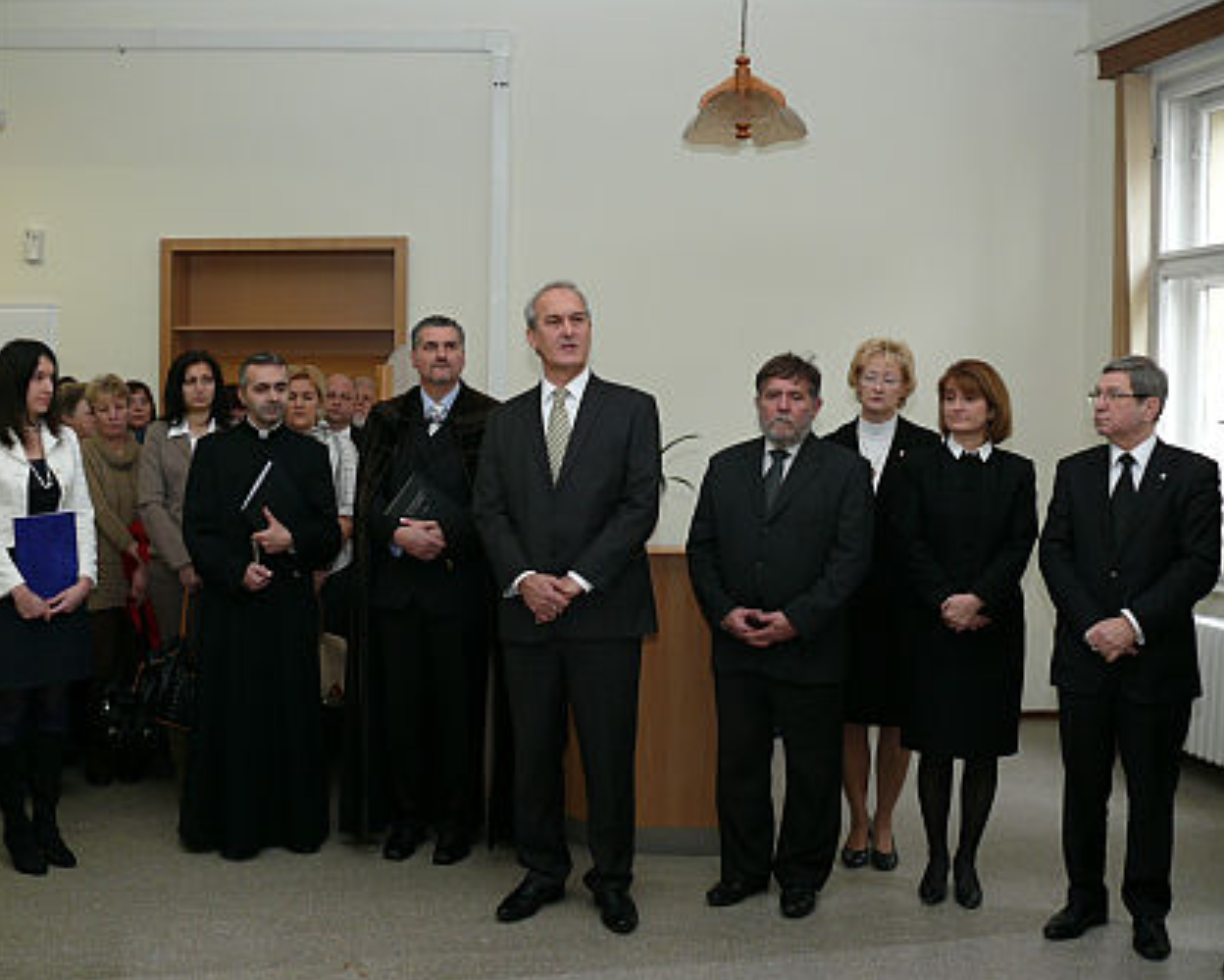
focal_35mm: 37
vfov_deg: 40.1
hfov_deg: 49.1
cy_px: 494
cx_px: 583
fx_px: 1341
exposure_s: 1/30
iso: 100
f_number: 2.8
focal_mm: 7.4
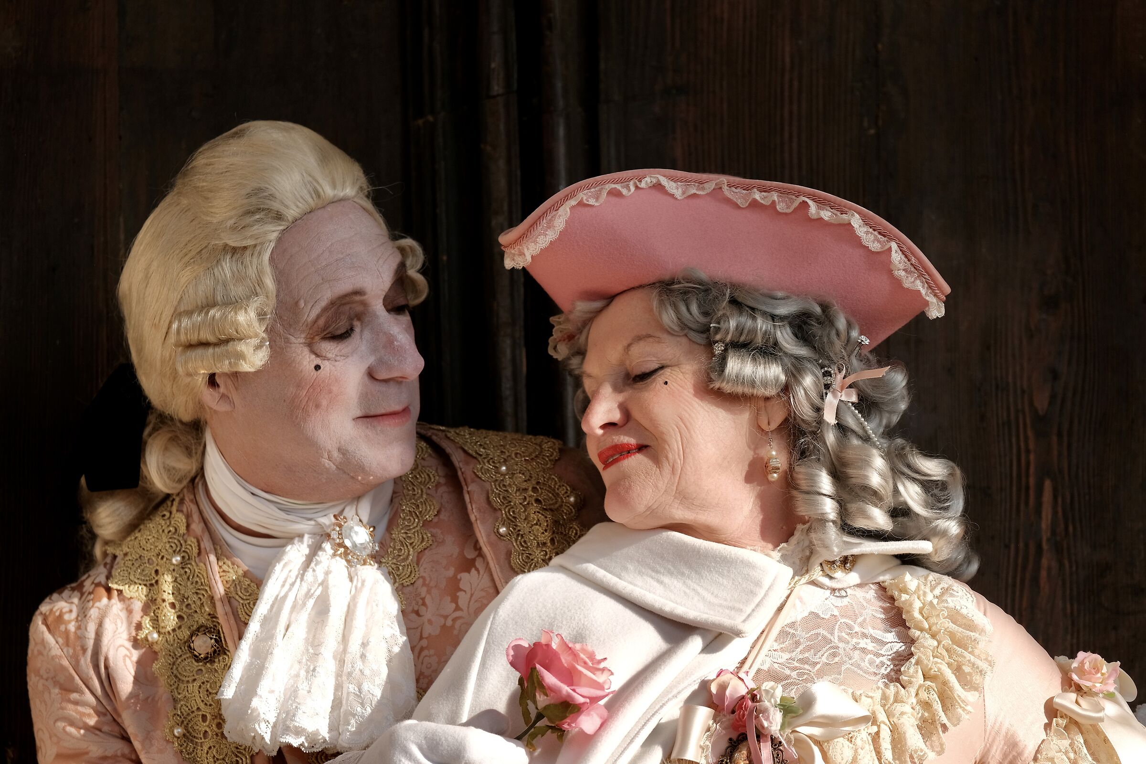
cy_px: 382
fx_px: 3724
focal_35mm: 117
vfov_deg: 11.7
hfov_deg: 17.5
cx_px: 573
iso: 200
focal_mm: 77.9
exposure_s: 1/850
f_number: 3.8
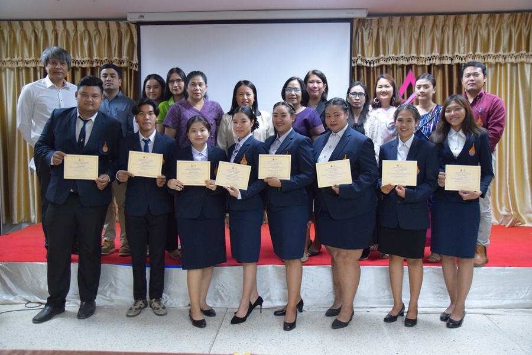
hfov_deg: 57.2
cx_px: 266
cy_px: 178
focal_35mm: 33
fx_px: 488
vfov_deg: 40.0
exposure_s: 1/200
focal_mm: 22
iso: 3200
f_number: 2.8
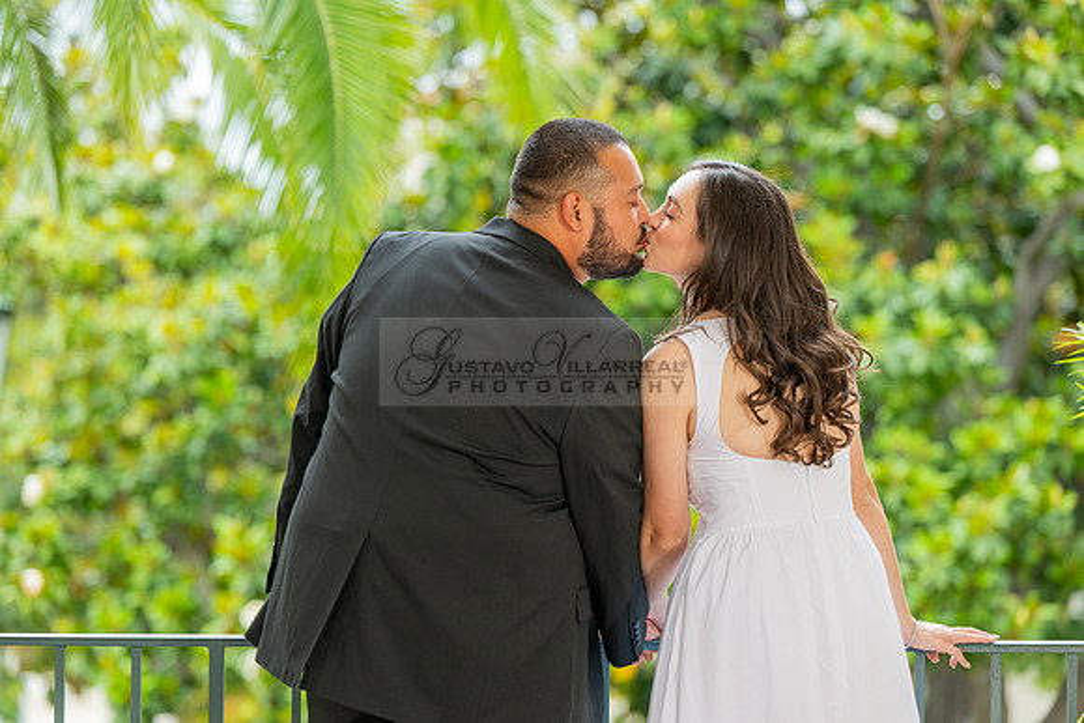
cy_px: 362
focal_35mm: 160
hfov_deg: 12.8
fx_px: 4819
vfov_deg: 8.6
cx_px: 542
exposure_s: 1/200
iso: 200
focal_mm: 160
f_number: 4
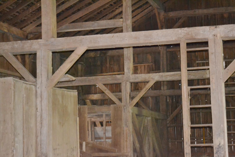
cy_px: 78
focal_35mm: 82
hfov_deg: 24.6
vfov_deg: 16.6
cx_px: 118
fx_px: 538
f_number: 5.6
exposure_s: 1/60
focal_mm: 55
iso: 3200
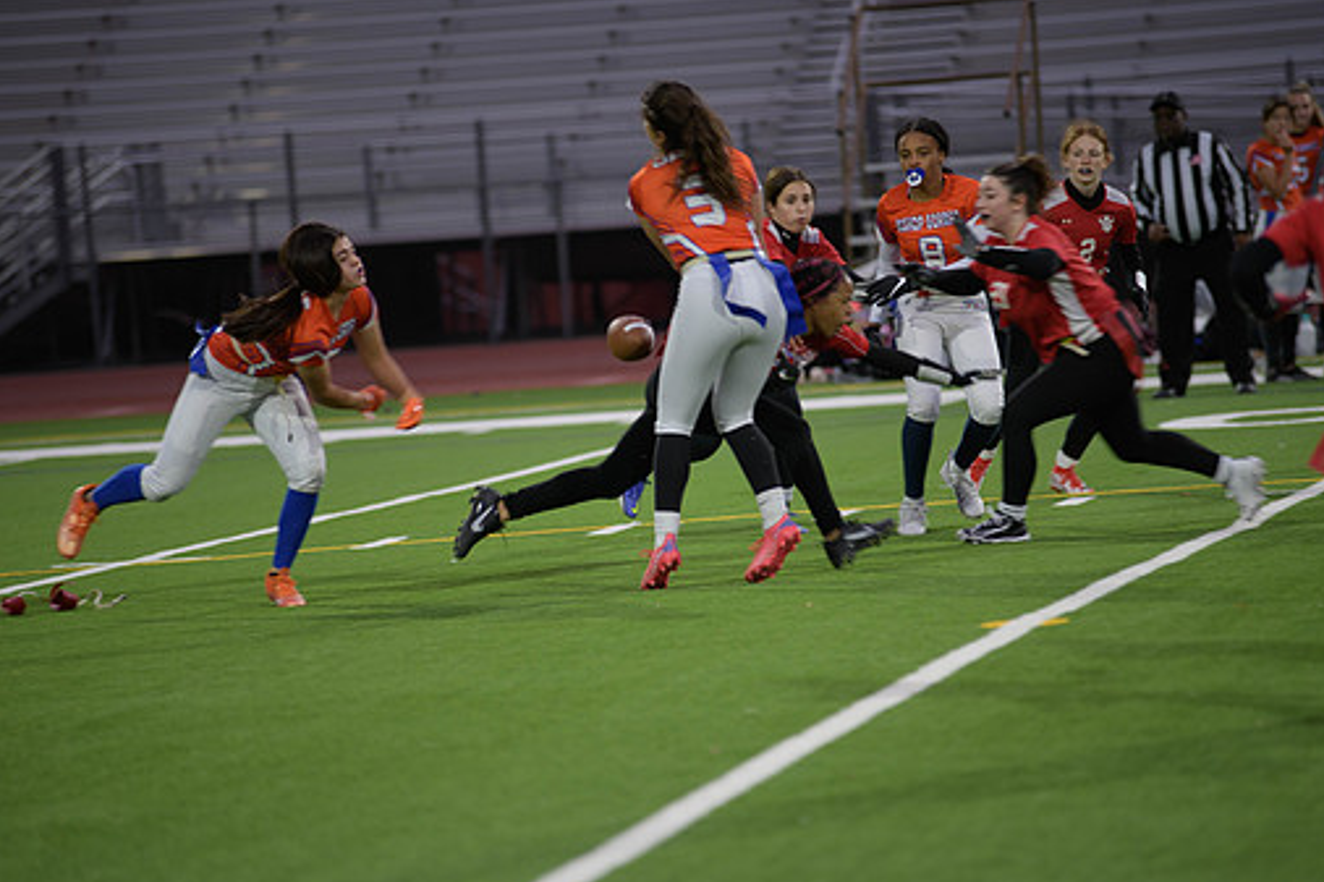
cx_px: 672
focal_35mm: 218
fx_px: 8014
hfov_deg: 9.4
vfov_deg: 6.3
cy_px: 444
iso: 500
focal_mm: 190
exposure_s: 1/200
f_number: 2.8
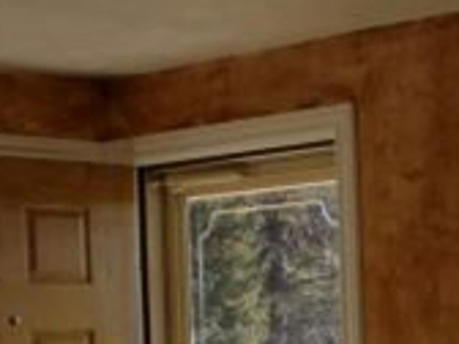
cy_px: 423
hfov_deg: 14.5
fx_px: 1764
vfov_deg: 10.9
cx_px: 505
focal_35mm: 133
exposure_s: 1/500
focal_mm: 6.3
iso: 64
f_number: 3.1
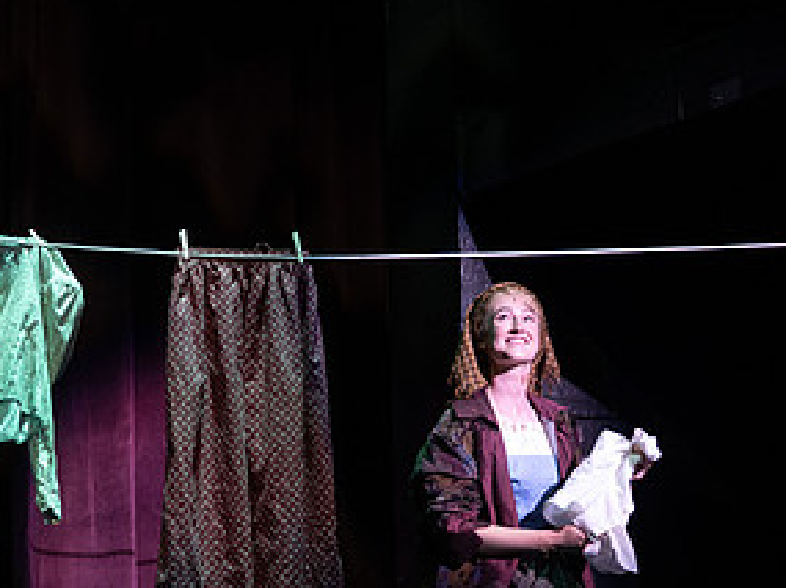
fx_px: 2222
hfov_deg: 19.9
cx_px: 163
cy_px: 449
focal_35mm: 98
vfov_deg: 15.0
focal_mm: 50
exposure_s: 1/500
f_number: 1.8
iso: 1000
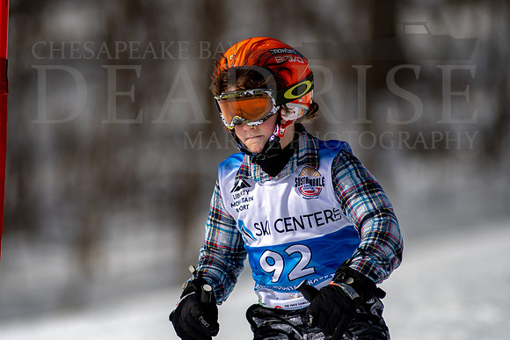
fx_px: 6376
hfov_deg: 4.6
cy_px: 170
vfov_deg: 3.1
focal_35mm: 450
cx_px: 255
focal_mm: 300
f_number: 2.8
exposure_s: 1/6400
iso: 100
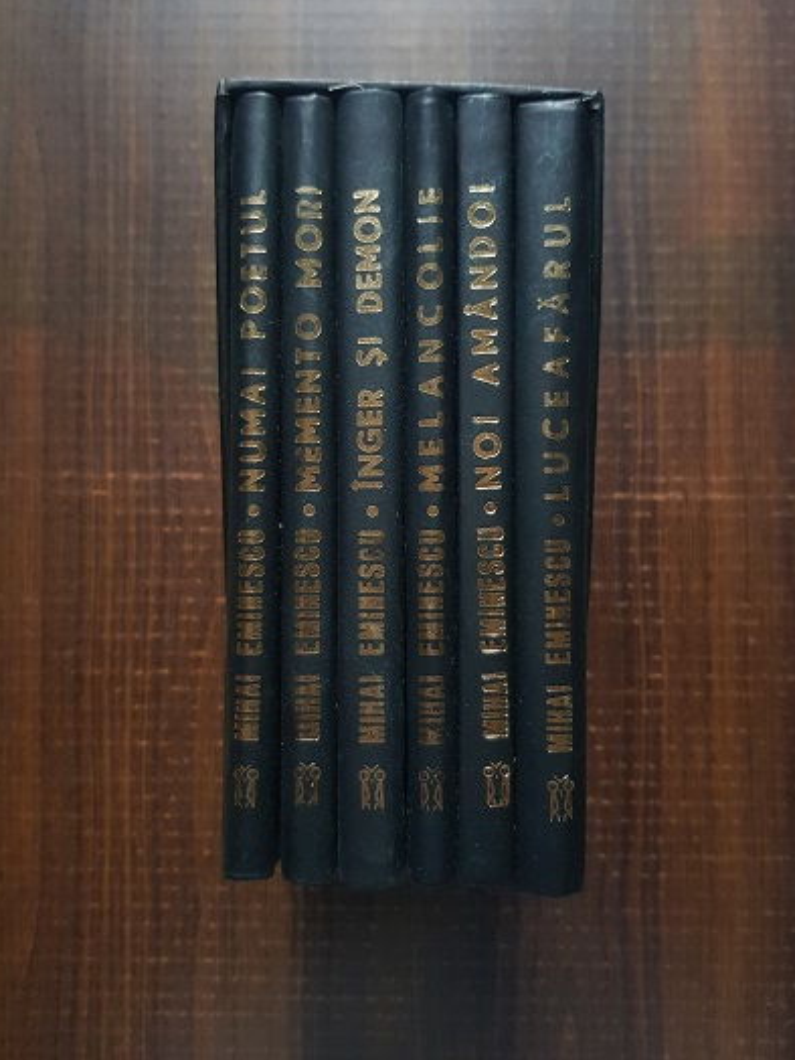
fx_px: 827
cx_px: 403
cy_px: 512
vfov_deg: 65.3
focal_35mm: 27
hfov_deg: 51.4
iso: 500
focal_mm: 4.3
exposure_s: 1/60
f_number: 1.7
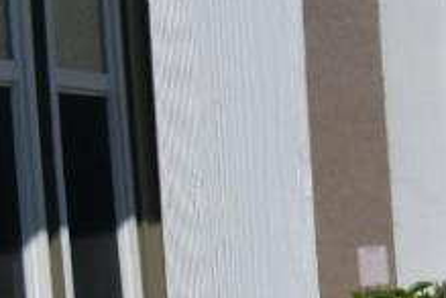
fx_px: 2292
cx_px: 1263
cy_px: 227
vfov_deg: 7.4
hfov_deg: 9.2
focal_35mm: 185
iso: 100
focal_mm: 18
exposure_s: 1/3200
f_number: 3.5
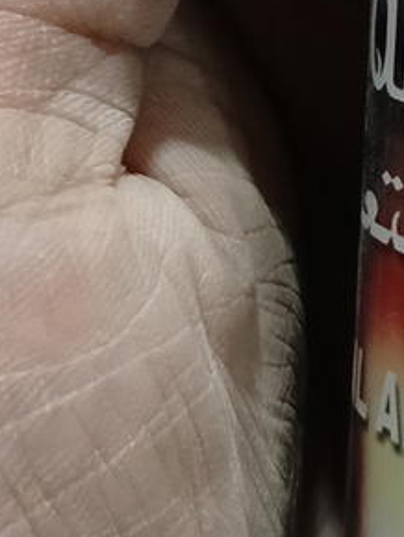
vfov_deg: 16.5
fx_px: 1849
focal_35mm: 119
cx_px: 469
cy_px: 152
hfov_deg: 12.2
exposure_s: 1/16.7
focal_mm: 4.05
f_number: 1.8
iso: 1600
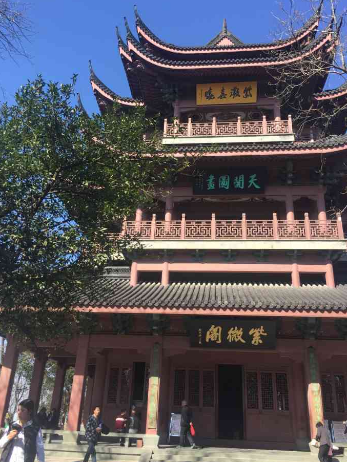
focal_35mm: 30
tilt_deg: +25.3
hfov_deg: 46.8
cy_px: 233
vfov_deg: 60.0
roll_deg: -2.0
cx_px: 177
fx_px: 401
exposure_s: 1/760
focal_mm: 4.15
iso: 32
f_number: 2.2
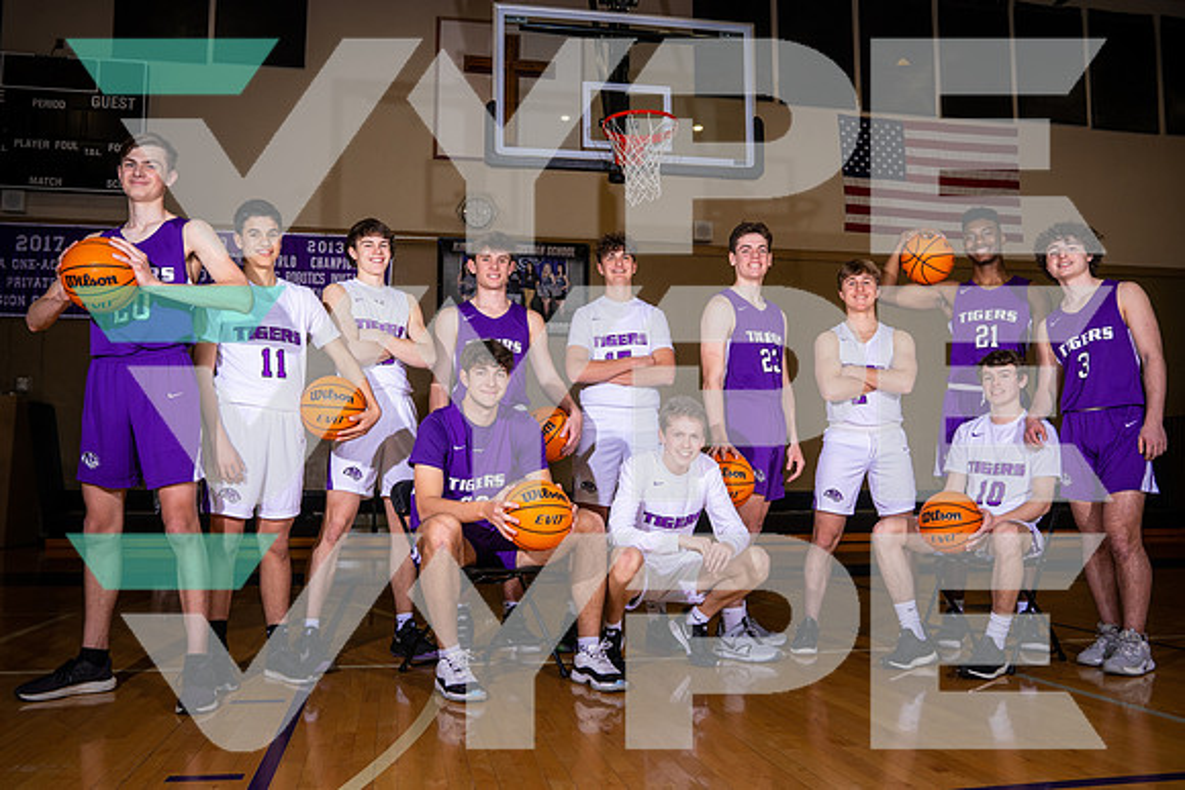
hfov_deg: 59.8
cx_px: 587
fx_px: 1030
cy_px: 409
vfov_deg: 42.0
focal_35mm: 31
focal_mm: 27
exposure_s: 1/125
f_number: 8
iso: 200
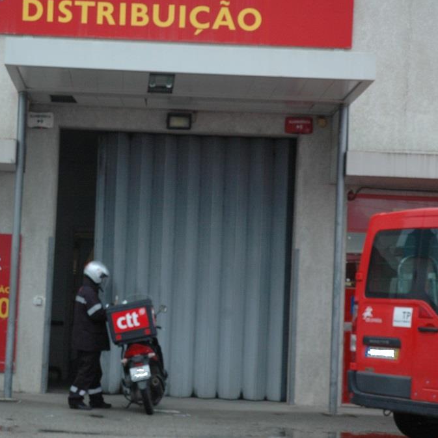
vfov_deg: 18.7
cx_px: 157
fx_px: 1331
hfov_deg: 18.6
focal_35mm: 93
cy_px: 220
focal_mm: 48
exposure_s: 1/160
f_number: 5.6
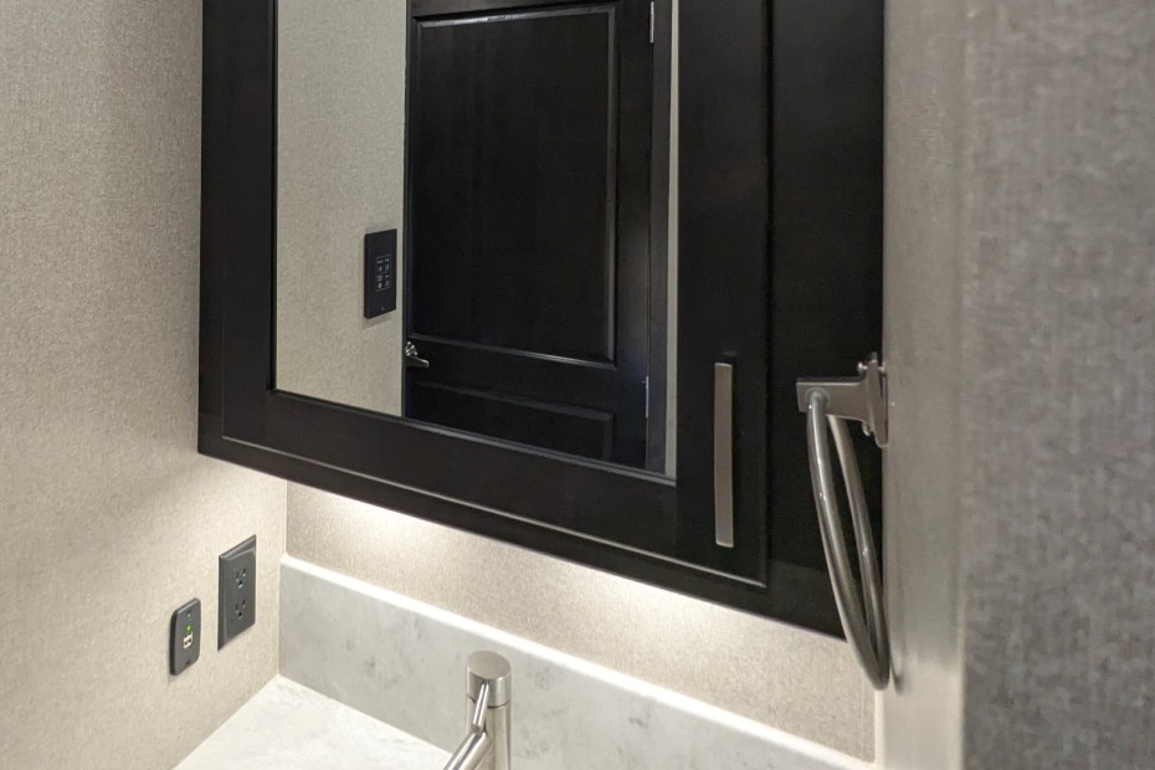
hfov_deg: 67.3
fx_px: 802
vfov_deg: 47.9
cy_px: 133
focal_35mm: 25
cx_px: 300
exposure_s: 1/83.1
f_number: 2.2
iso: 176
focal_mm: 2.35
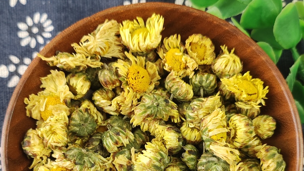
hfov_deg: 42.1
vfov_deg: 23.7
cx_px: 153
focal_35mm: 49
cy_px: 158
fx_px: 395
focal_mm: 6.14
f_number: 1.8
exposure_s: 1/100
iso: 500
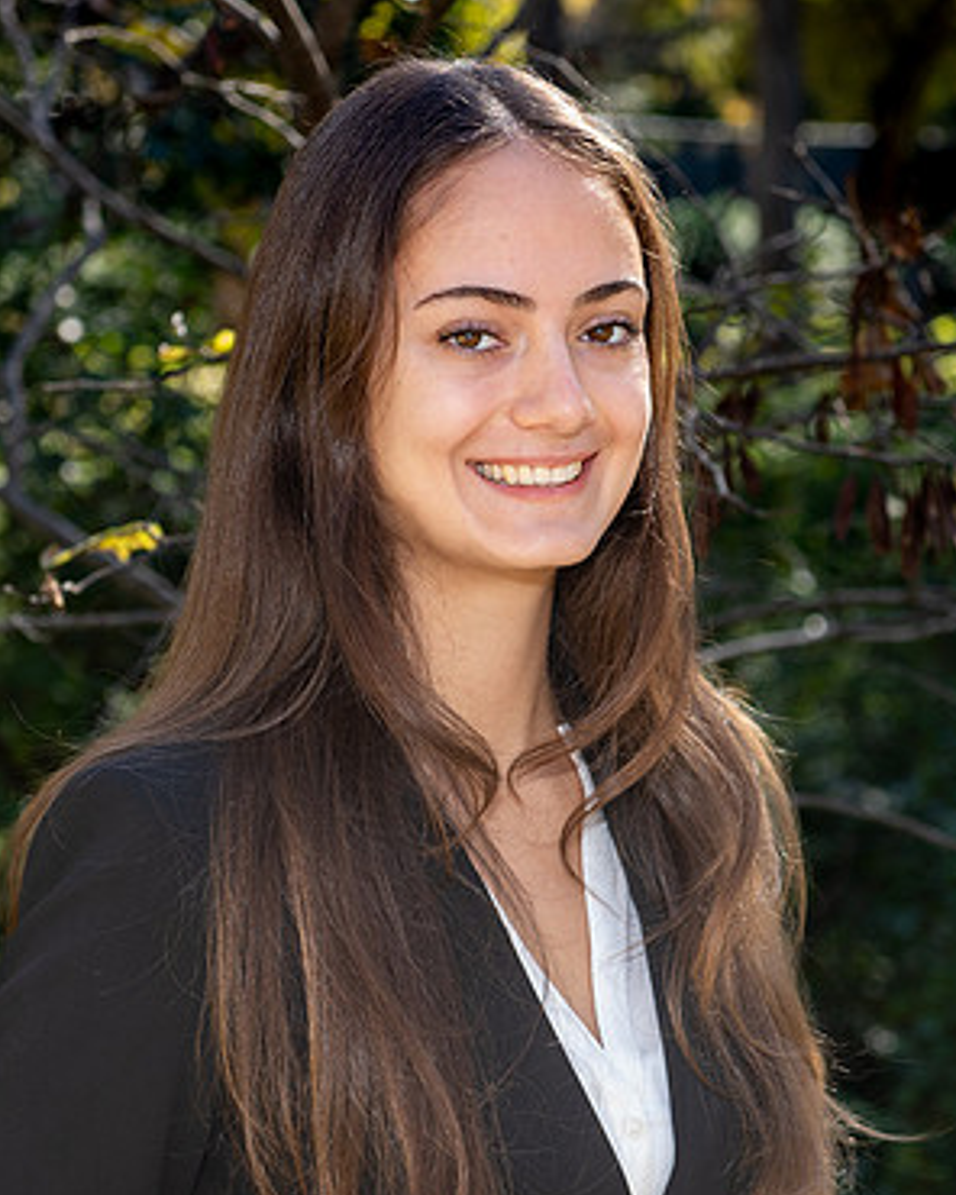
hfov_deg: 12.1
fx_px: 4492
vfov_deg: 15.2
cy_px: 603
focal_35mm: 127
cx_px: 525
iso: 400
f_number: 5.6
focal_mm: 70
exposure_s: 1/125
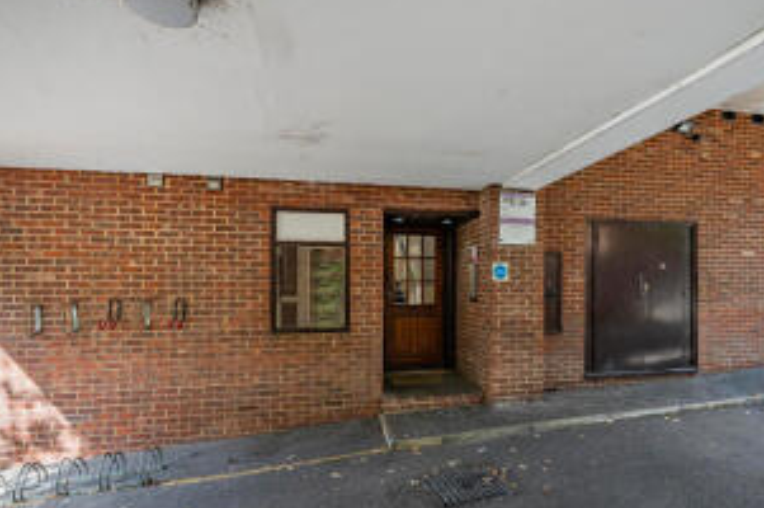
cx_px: 416
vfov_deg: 63.8
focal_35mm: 19
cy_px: 309
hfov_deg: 86.7
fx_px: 403
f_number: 9
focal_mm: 12
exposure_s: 1/50
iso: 320
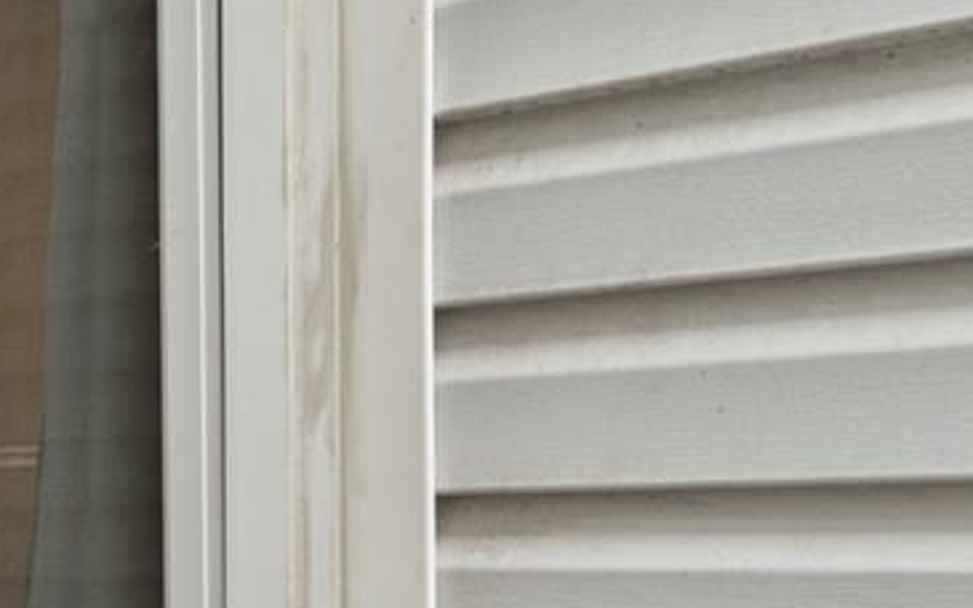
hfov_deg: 18.8
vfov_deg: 18.2
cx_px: -954
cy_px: 512
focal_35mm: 71
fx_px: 1871
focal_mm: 15.8
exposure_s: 1/13
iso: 400
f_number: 9
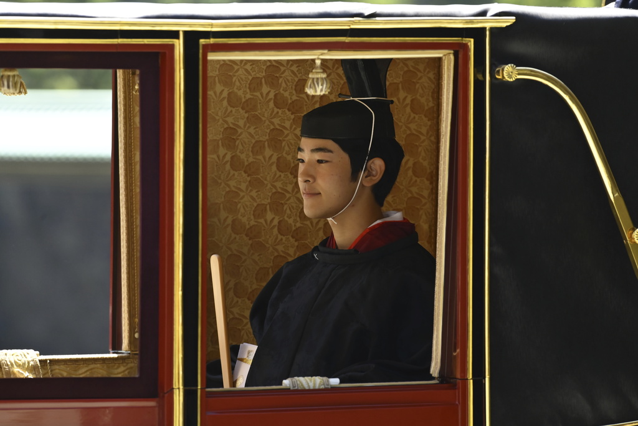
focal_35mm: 300
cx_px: 319
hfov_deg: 6.9
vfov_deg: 4.6
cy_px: 213
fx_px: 5317
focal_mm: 300
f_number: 8
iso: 2000
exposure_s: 1/1000
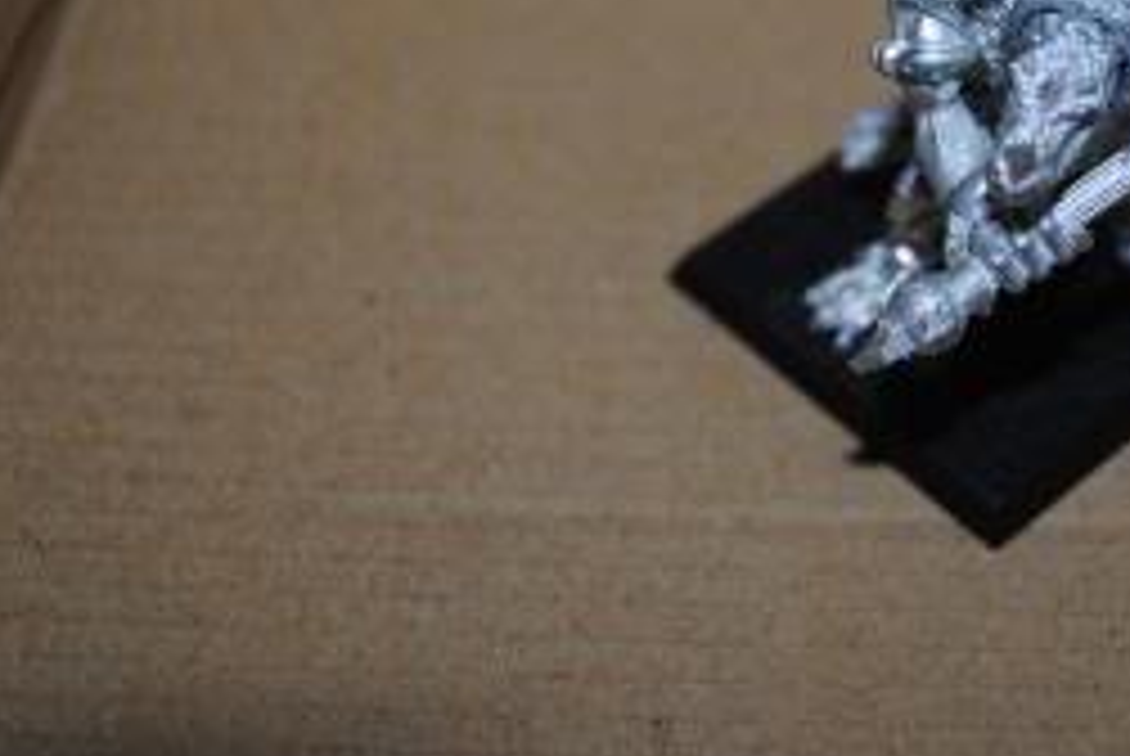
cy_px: 207
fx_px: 2357
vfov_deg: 18.1
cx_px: 842
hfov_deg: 26.6
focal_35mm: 75
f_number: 4.5
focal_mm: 28
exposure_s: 1/60
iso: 110
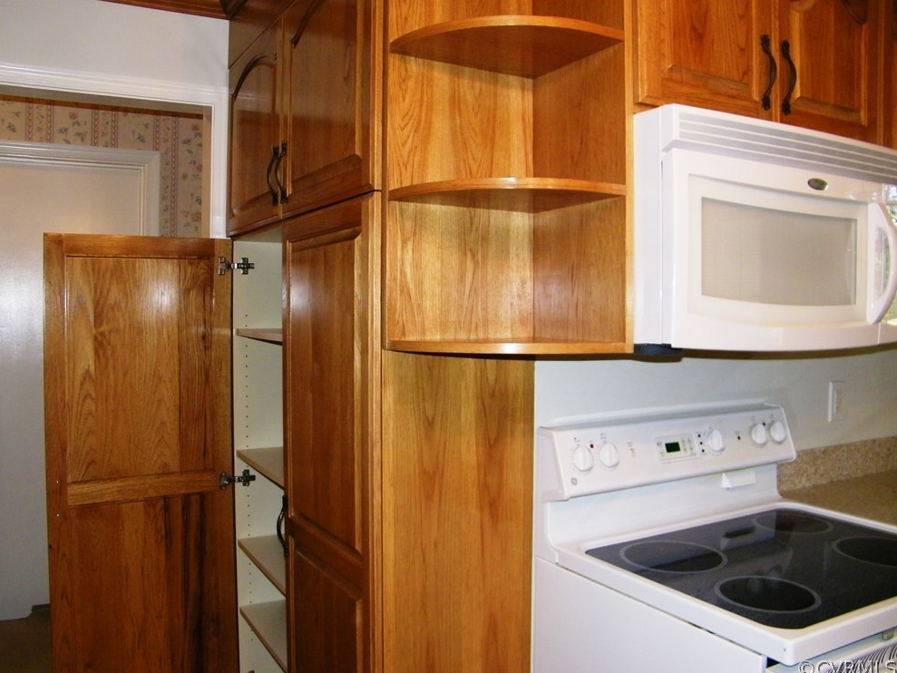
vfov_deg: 48.2
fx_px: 752
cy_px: 335
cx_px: 437
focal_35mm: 29
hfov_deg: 61.6
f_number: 3.5
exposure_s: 1/30
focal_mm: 5
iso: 200
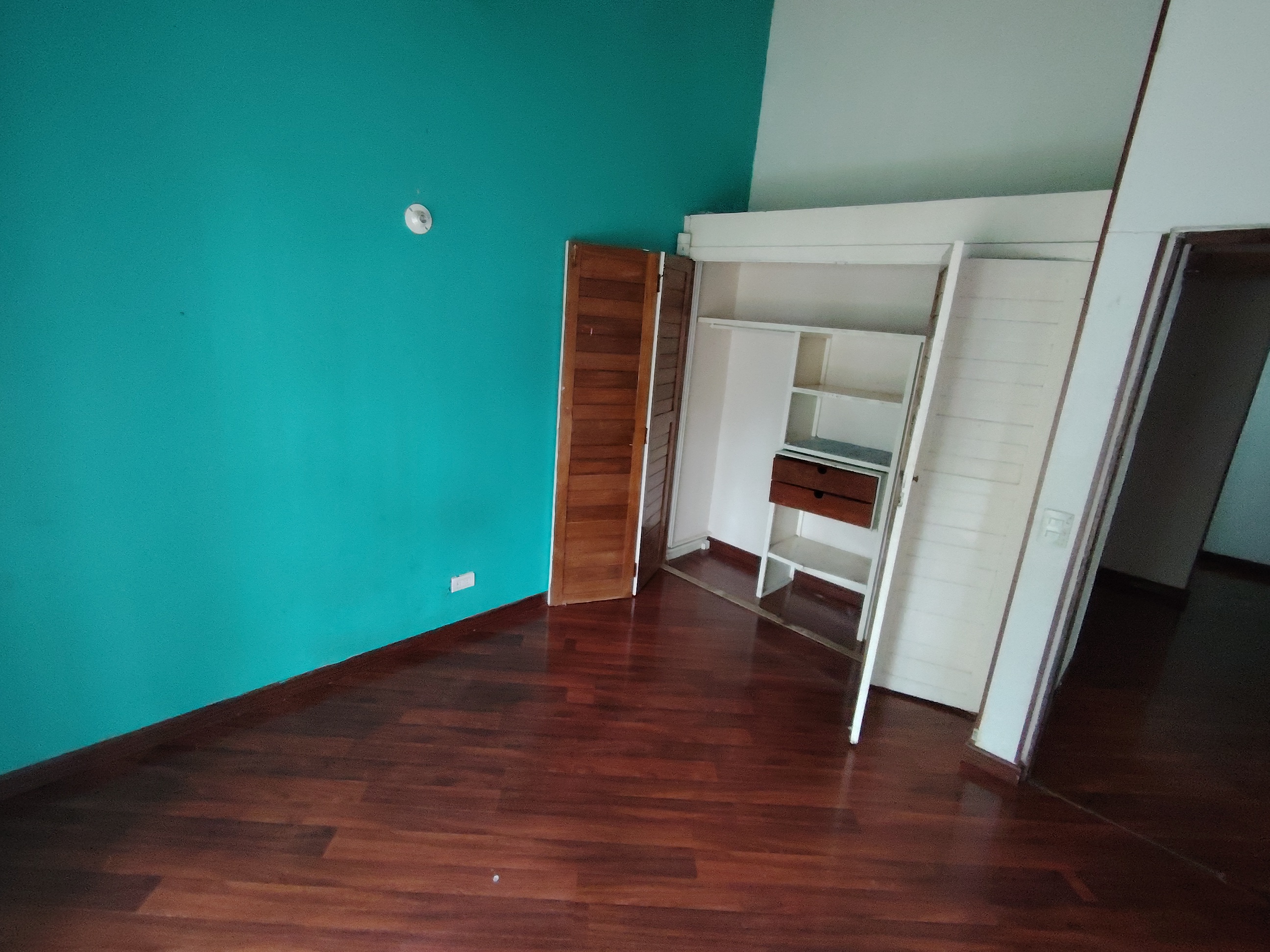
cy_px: 476
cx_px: 635
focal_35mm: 17
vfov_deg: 74.7
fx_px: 624
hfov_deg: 91.0
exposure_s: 1/25
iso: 764
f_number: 2.2
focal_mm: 1.43
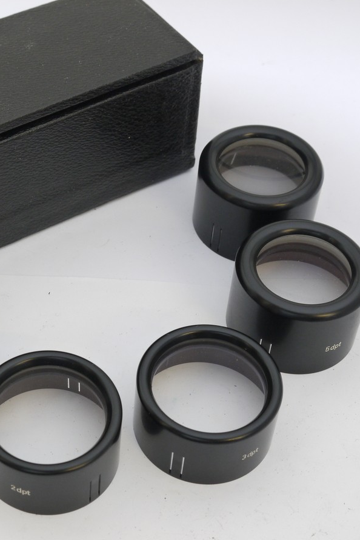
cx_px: 59
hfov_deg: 19.2
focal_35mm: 70
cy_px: 270
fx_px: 1050
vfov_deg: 28.8
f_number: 10
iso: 400
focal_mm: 25
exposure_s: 1/10
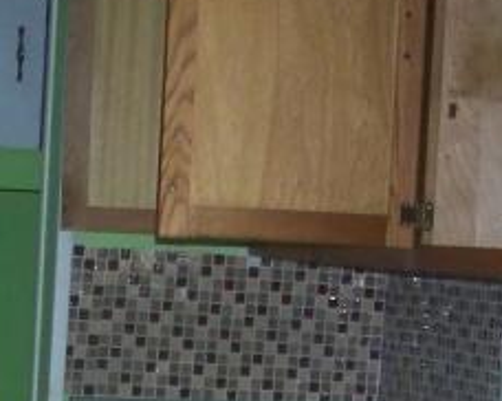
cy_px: 566
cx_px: -108
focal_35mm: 158
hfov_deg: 11.9
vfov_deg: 9.5
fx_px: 2345
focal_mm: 5.85
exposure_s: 1/30
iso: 200
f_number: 2.8
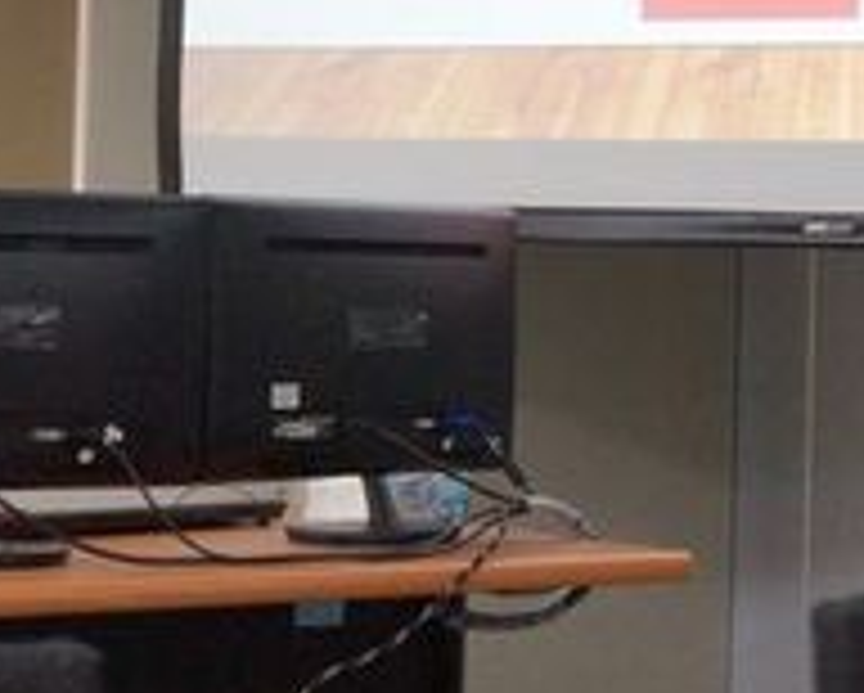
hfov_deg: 14.2
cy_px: 32
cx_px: 891
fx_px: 3404
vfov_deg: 11.5
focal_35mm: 133
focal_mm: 26
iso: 2500
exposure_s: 1/160
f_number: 4
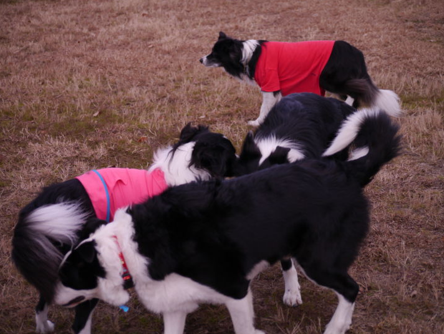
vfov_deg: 16.3
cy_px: 166
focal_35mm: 91
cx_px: 223
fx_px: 1168
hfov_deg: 21.5
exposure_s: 1/640
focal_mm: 45
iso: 160
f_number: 4
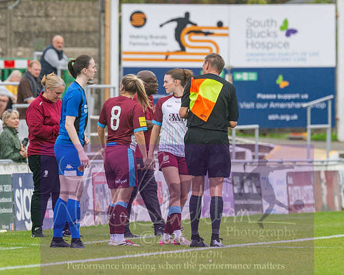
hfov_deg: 3.0
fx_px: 6500
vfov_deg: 2.4
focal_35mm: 639
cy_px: 138
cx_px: 192
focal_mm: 300
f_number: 4
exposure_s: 1/1000
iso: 450
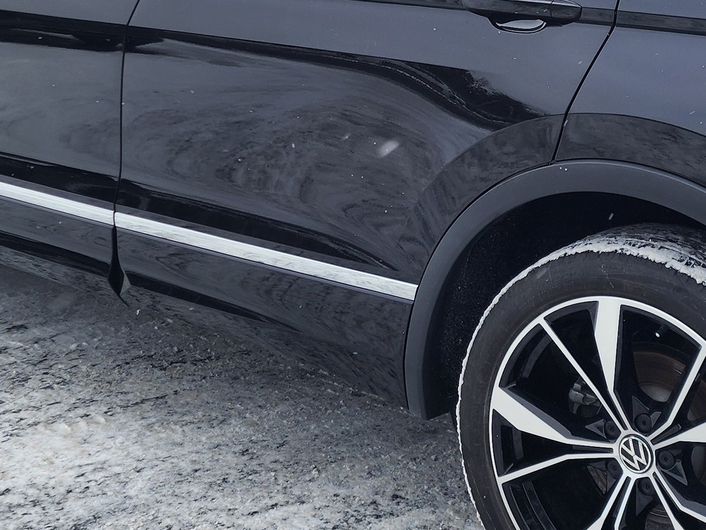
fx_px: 1305
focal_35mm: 64
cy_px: -34
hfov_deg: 29.7
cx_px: 548
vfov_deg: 21.9
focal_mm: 6.4
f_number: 1.8
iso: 12
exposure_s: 1/313
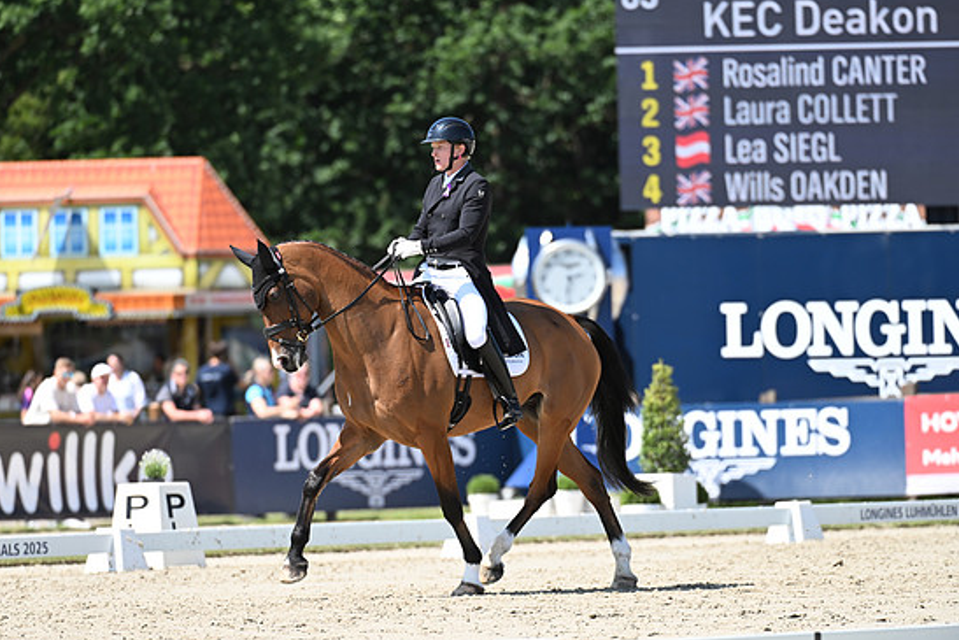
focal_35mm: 424
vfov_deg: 3.2
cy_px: 331
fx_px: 11297
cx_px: 458
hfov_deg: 4.9
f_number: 5
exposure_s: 1/1600
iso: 560
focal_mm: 400
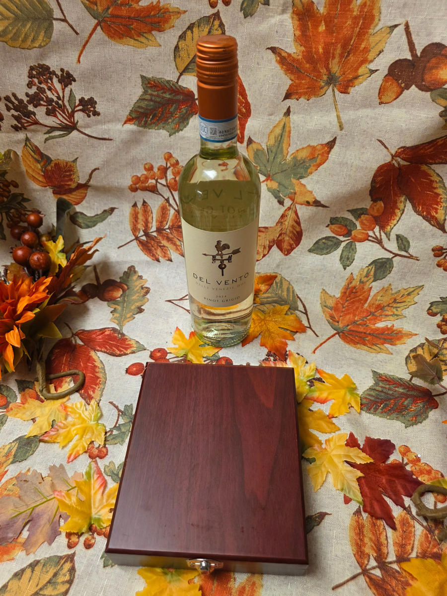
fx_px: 396
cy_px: 298
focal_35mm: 23
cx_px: 224
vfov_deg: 73.9
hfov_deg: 58.9
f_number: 1.7
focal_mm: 6.3
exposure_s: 1/120
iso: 250
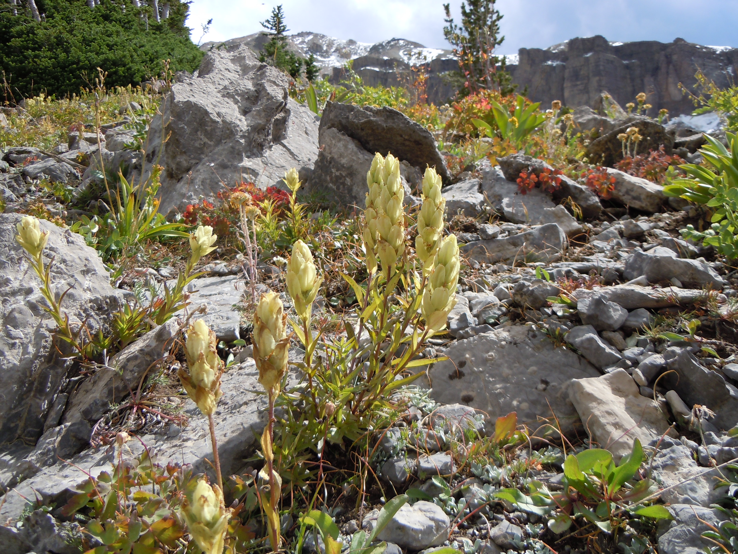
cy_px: 277
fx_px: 640
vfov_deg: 46.8
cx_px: 369
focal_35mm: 30
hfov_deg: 60.0
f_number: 3.5
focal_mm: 5.4
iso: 100
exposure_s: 1/800
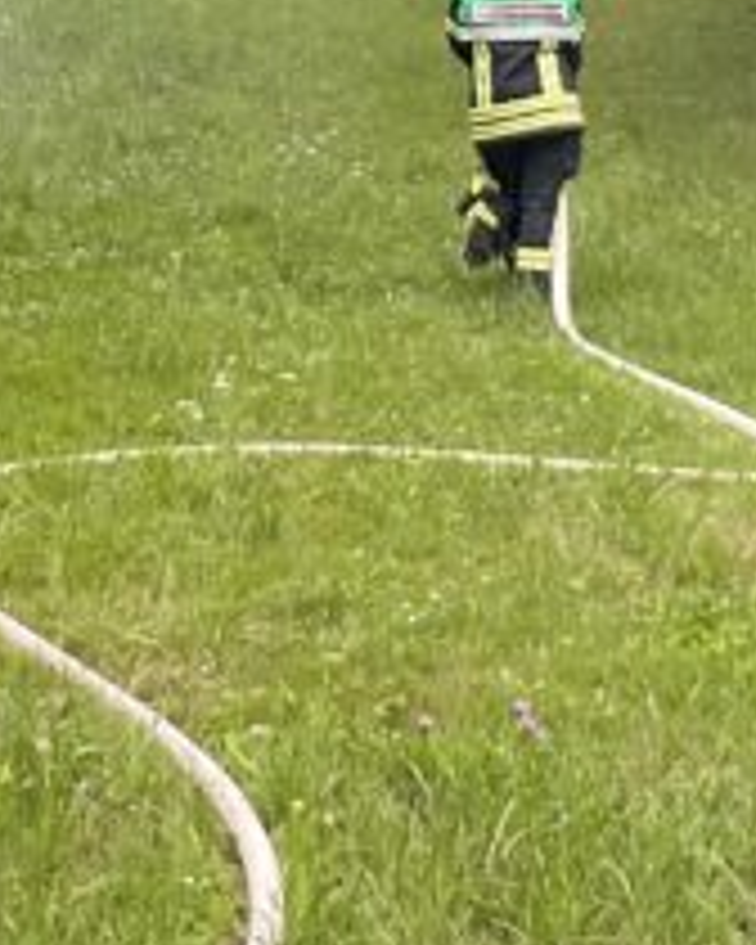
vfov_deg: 15.3
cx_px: 338
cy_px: 36
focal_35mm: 124
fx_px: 3468
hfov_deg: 12.4
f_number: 1.6
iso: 125
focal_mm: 4.2
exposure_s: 1/84
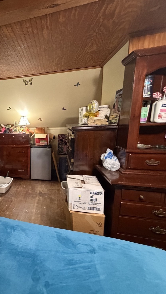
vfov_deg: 83.8
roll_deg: +2.7
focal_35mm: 21
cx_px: -5
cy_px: 148
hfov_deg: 44.3
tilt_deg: -10.0
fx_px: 164
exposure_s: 1/60
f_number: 2.2
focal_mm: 2.22
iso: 1250
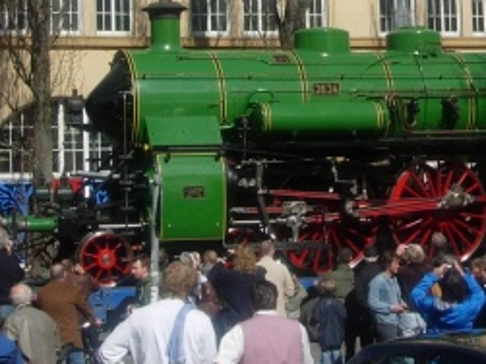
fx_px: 1558
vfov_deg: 13.0
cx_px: 435
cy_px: -54
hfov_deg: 17.5
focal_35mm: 111
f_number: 4.8
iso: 79
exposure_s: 1/1149
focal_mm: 7.8
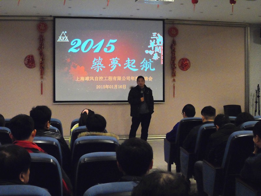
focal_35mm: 53
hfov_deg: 36.2
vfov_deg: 27.5
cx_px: 130
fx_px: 400
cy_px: 98
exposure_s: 1/20
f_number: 4
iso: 800
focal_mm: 8.7
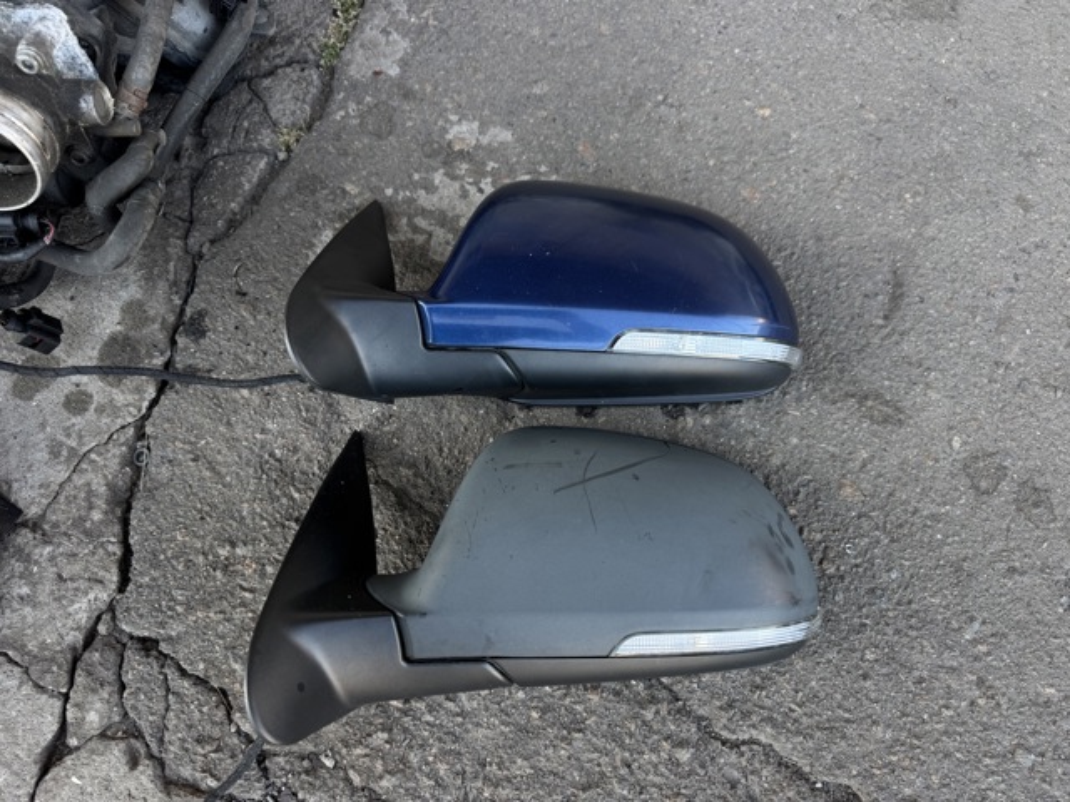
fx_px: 742
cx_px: 535
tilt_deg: -73.0
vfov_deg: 56.8
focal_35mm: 24
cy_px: 401
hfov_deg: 71.6
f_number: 1.78
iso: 64
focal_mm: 6.76
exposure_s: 1/220
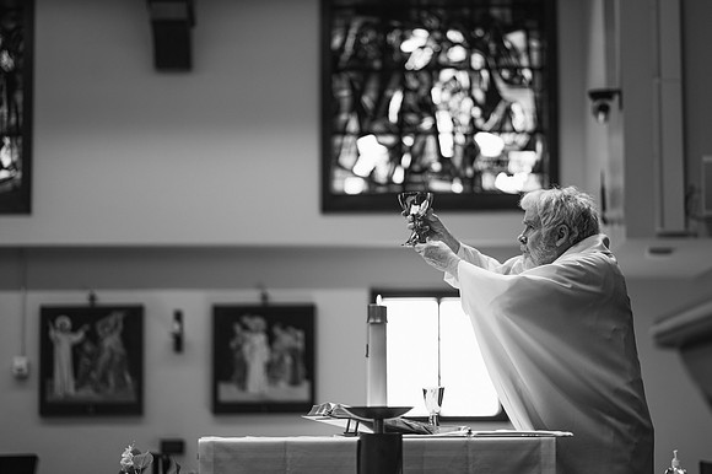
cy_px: 226
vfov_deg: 15.0
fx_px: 1805
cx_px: 365
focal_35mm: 91
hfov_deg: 22.3
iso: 100
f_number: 1.8
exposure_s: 1/125
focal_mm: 85
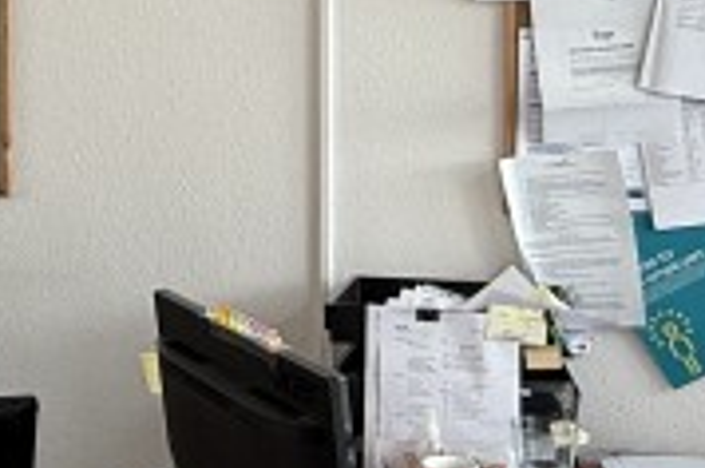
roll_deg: +0.1
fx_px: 1642
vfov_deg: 16.1
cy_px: 79
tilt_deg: -3.3
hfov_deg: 23.1
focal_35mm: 84
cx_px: -24
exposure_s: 1/100
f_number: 2.2
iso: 50
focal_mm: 2.22
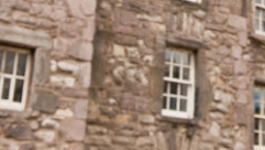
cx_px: 310
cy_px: -126
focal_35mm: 120
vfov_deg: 9.6
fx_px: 844
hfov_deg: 17.1
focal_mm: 36
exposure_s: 1/200
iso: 200
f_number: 10
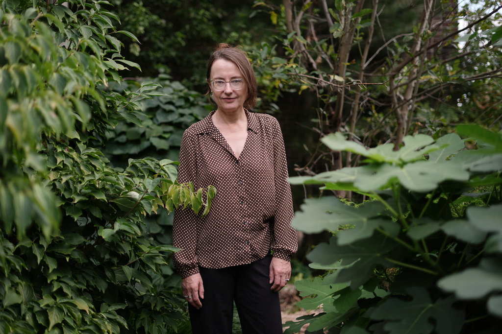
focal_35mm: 50
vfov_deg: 27.0
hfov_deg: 39.6
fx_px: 697
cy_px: 167
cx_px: 251
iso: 125
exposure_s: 1/1600
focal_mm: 50
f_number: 1.8
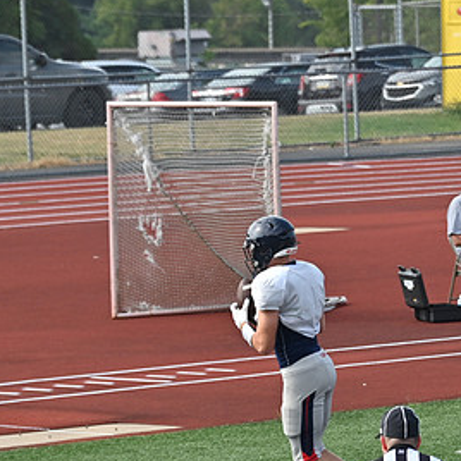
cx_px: 370
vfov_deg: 4.7
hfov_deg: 4.7
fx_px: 5605
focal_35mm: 372
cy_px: 309
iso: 220
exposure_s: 1/800
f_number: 5.6
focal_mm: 135
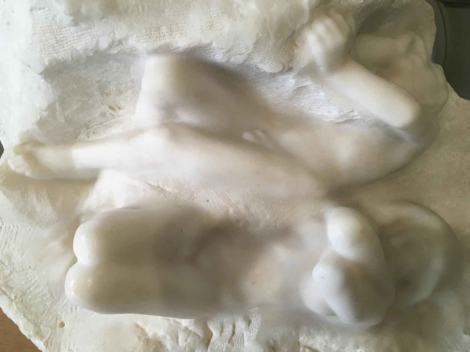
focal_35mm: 29
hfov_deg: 61.7
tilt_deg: -60.2
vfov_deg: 48.2
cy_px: 176
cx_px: 235
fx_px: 394
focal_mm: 4.15
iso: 50
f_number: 2.2
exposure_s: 1/30
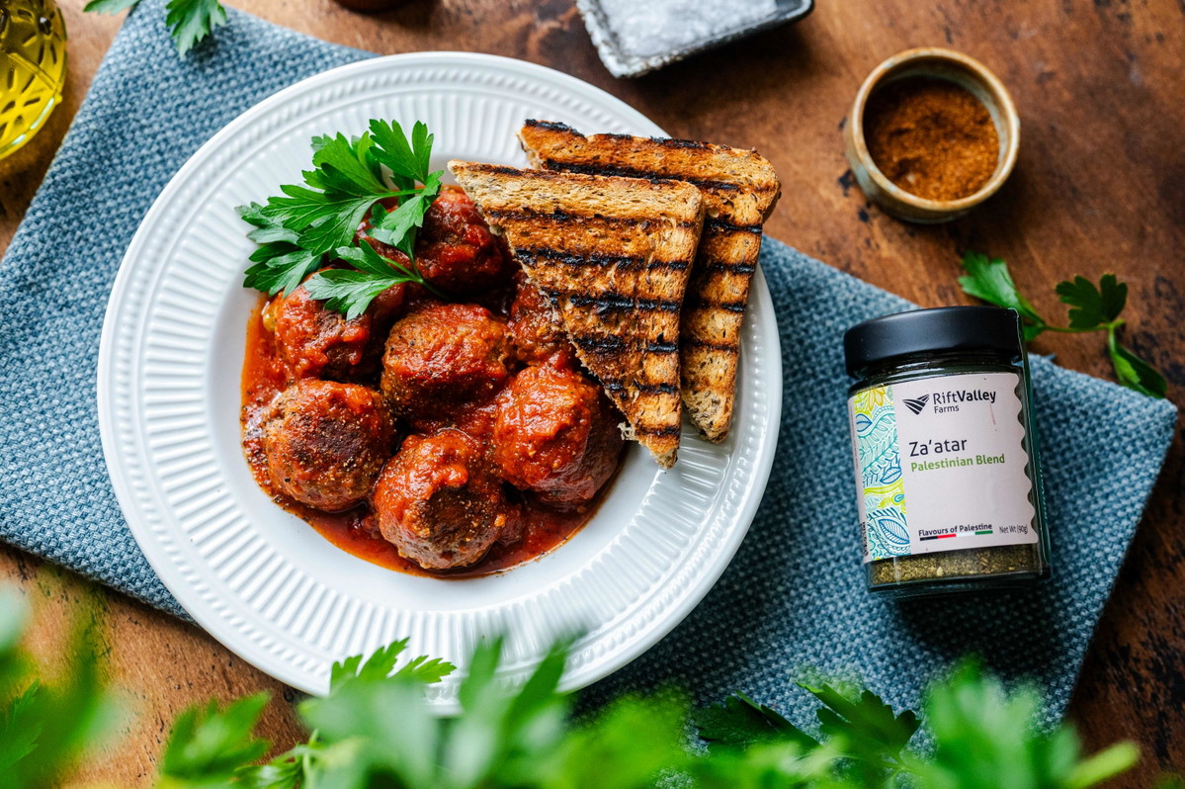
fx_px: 1645
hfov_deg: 39.6
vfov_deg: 27.0
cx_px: 592
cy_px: 394
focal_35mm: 50
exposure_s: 1/80
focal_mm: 50
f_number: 3.2
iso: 2000
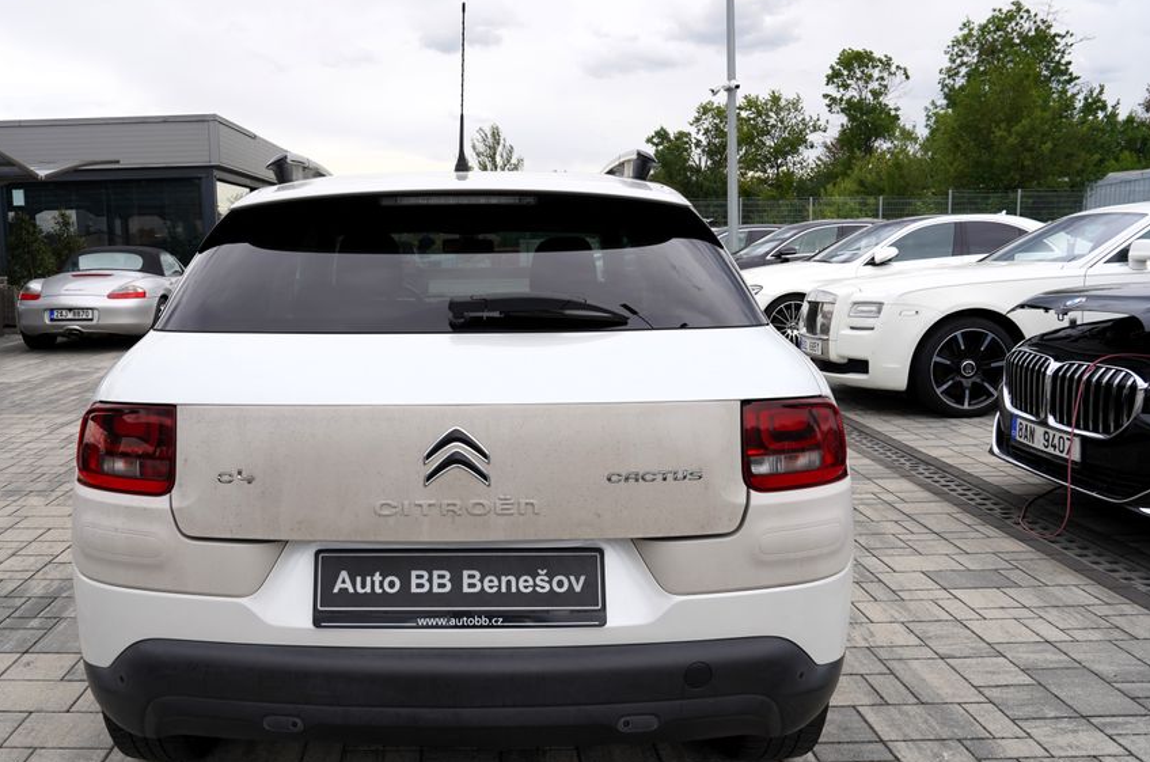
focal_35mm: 29
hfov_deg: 63.3
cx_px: 470
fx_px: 924
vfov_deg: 44.7
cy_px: 424
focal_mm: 24
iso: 100
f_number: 6.3
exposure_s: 1/160
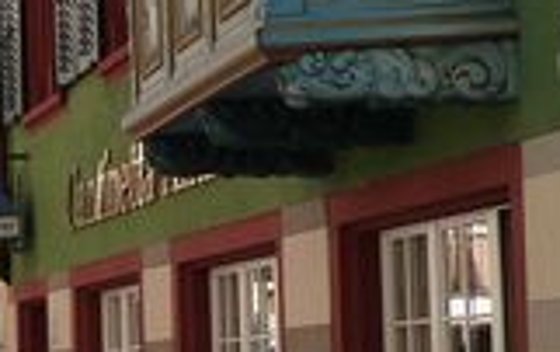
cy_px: 258
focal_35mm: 156
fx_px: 2383
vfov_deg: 8.4
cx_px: -477
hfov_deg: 12.2
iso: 125
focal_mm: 6.1
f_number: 4
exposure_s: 1/250
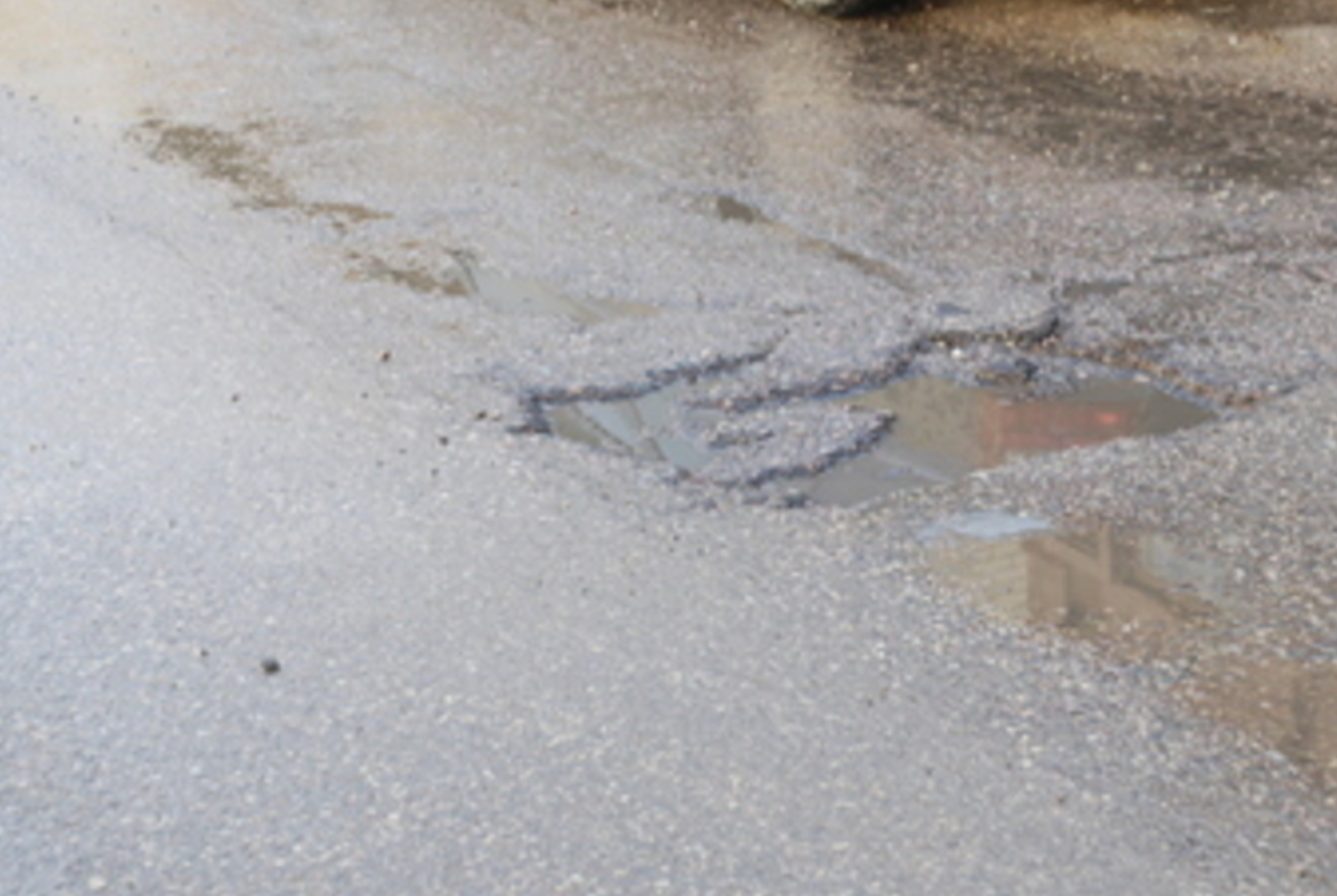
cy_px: 352
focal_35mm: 98
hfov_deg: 20.8
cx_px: 793
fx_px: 3646
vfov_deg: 14.0
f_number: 4.8
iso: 320
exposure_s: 1/60
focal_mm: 44
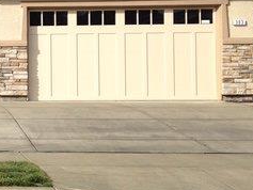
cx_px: -73
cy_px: 57
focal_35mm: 89
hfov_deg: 20.2
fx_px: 651
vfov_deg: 16.6
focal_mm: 4.12
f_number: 2.4
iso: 50
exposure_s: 1/1232
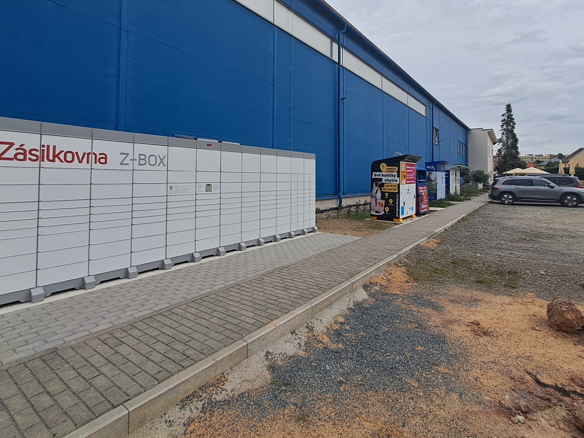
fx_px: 304
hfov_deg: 87.7
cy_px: 169
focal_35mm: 18
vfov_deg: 70.6
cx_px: 295
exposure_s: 1/600
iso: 40
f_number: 2.2
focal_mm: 1.42
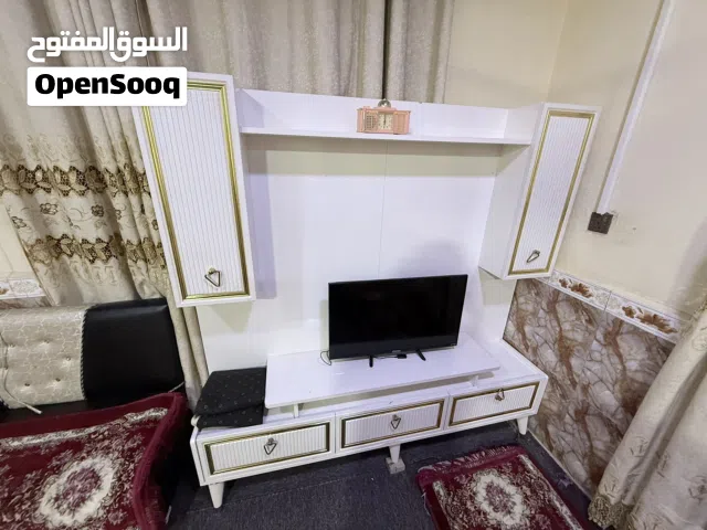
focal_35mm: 14
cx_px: 354
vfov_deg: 85.7
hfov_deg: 102.1
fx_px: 286
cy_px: 265
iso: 400
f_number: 2.2
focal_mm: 2.22
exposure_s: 1/50
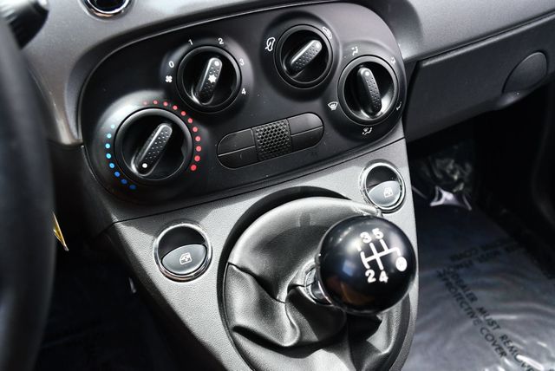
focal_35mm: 36
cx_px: 278
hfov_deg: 53.1
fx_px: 555
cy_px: 186
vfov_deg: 36.9
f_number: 4
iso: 400
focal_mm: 18
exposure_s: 1/250
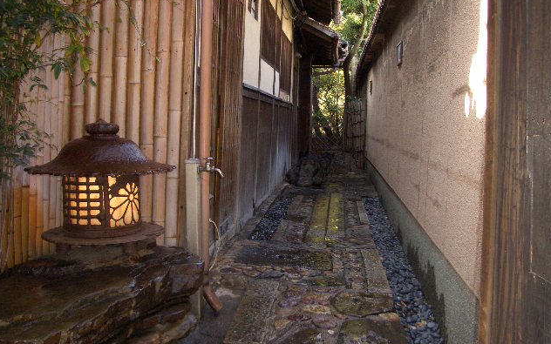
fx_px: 661
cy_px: 156
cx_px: 275
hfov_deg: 45.3
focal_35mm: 44
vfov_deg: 29.2
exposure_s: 1/60
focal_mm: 6.8
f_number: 2.8
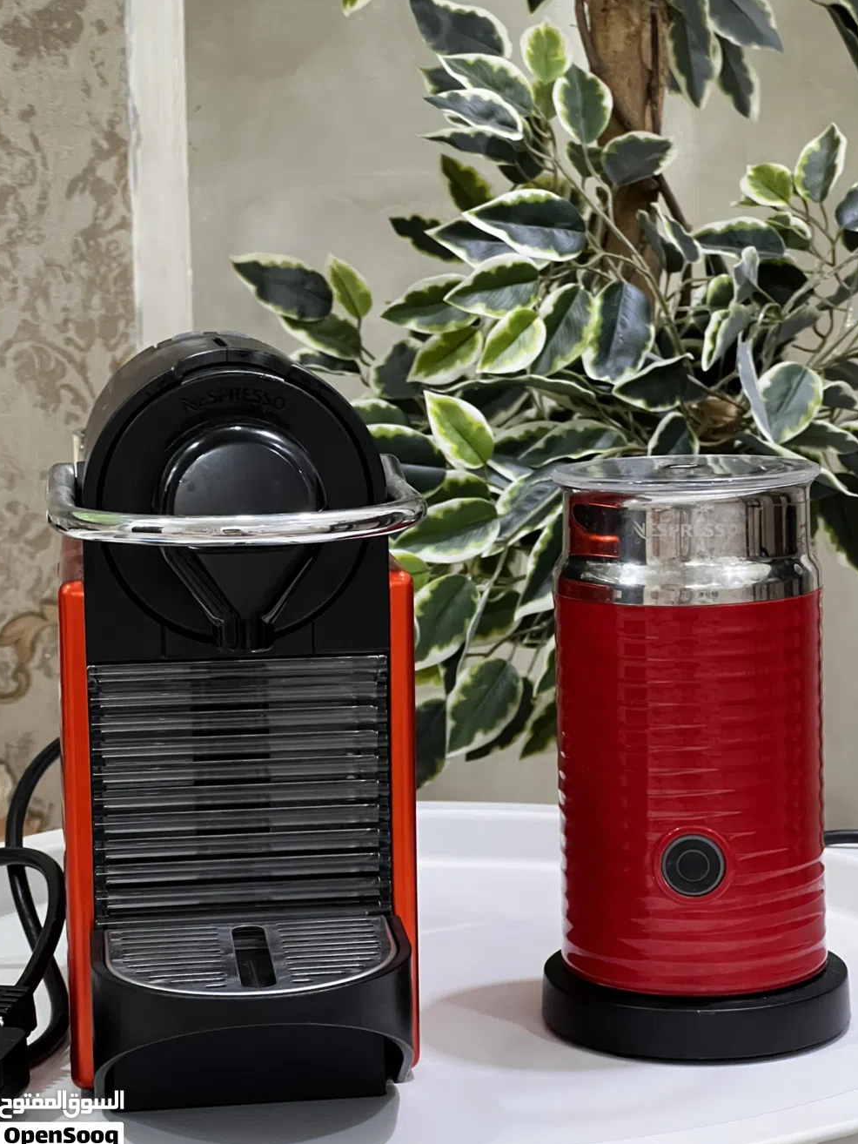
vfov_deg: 24.4
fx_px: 2643
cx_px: 422
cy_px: 579
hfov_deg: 18.4
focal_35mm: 80
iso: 800
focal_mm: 9
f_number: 2.8
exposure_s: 1/50
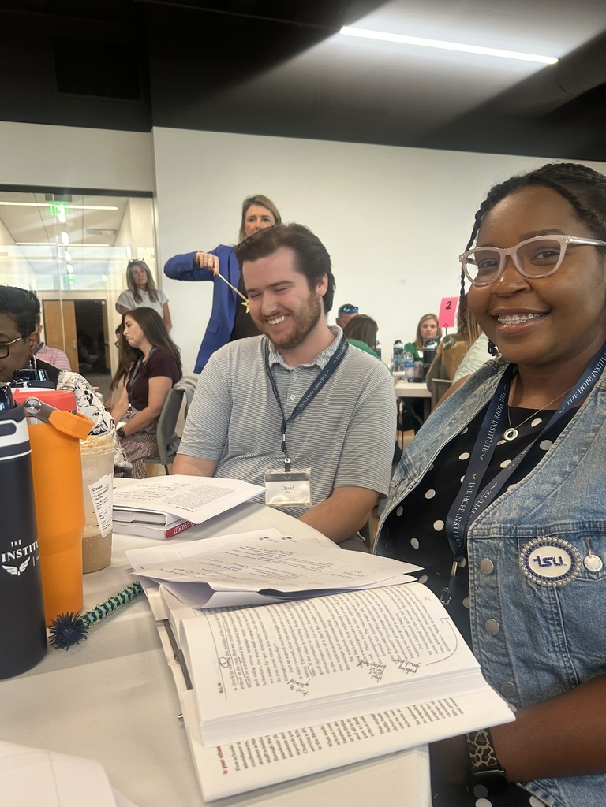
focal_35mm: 26
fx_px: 607
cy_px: 404
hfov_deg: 53.1
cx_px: 303
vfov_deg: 67.3
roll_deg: +4.3
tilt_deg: -5.9
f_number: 1.5
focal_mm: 5.7
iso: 125
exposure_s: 1/72
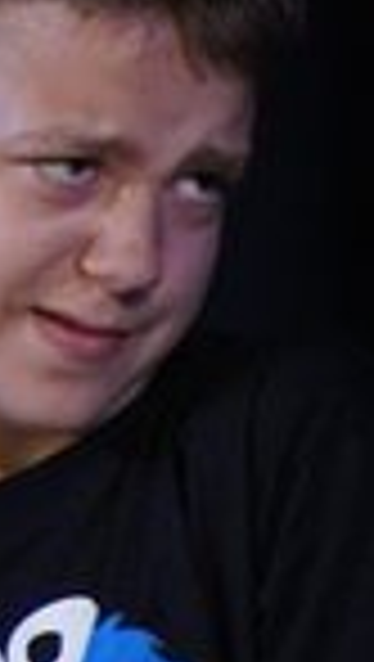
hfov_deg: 0.8
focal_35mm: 1460
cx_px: -599
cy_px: 59
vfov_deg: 1.5
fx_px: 25667
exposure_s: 1/40
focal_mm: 210
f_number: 5.6
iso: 1600
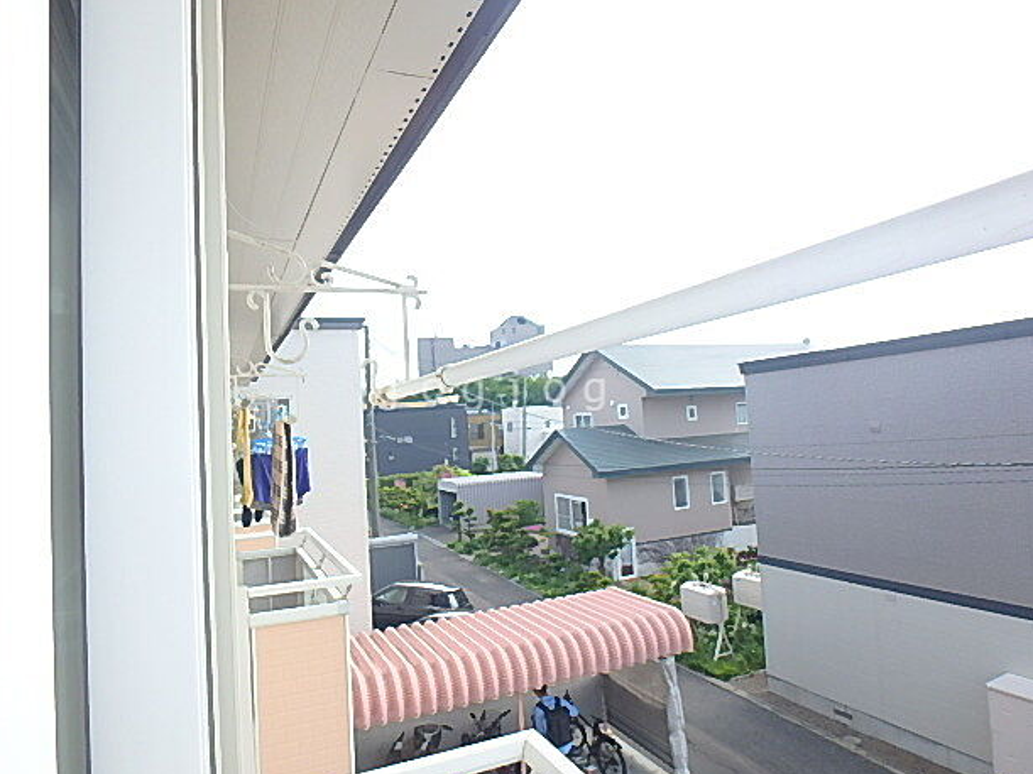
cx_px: 499
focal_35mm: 22
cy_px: 390
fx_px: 656
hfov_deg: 76.4
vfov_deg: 61.1
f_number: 3.5
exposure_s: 1/400
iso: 125
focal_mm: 3.7
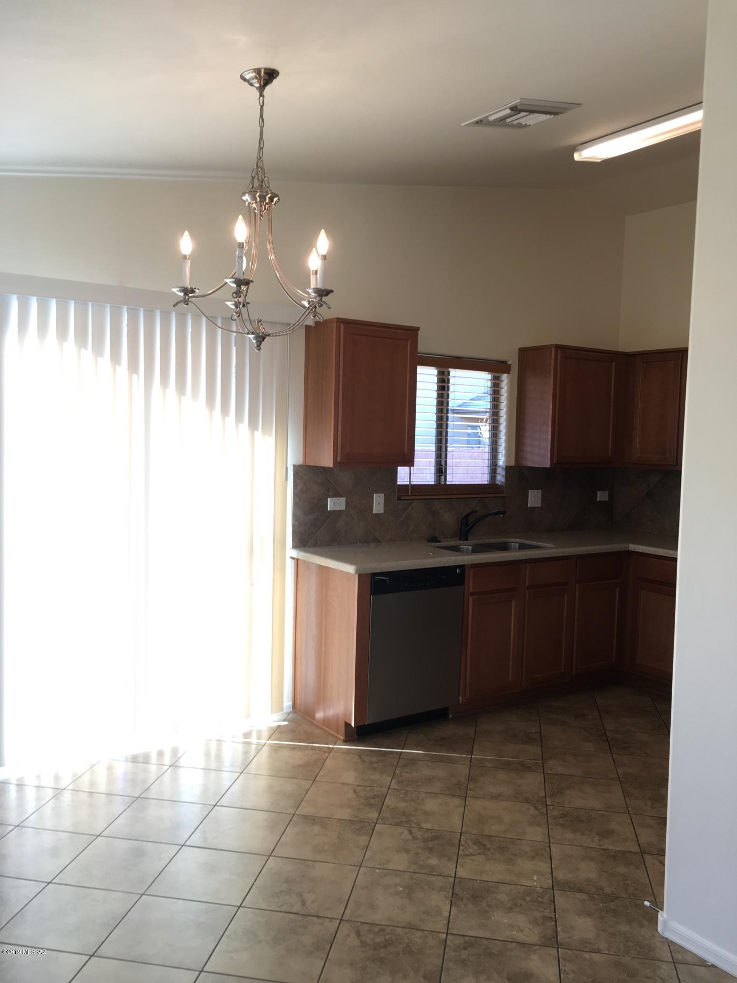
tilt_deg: -2.2
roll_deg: -1.8
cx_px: 368
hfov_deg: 48.2
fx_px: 823
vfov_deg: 61.7
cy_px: 492
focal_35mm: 29
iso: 32
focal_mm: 4.15
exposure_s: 1/30
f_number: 2.2
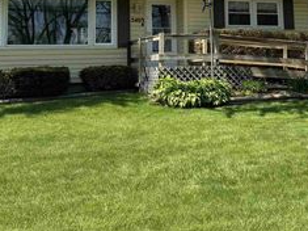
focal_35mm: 51
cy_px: 9
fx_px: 454
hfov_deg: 37.3
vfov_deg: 27.2
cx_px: 193
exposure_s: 1/2174
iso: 80
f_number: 1.78
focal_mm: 6.76
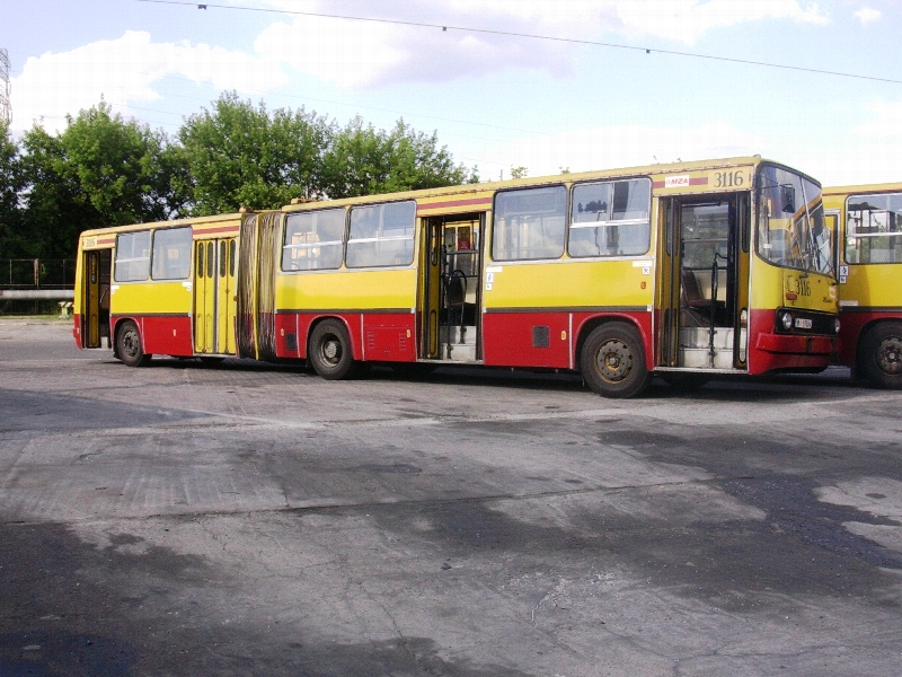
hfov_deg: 50.1
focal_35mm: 37
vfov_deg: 38.7
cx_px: 451
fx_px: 964
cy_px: 338
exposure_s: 1/161
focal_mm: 5.6
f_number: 5.4
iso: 70
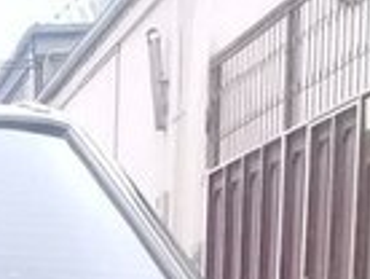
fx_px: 1585
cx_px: -311
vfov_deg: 9.1
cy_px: 661
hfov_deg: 12.2
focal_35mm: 148
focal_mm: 3.3
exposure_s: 1/100
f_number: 2.2
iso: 100
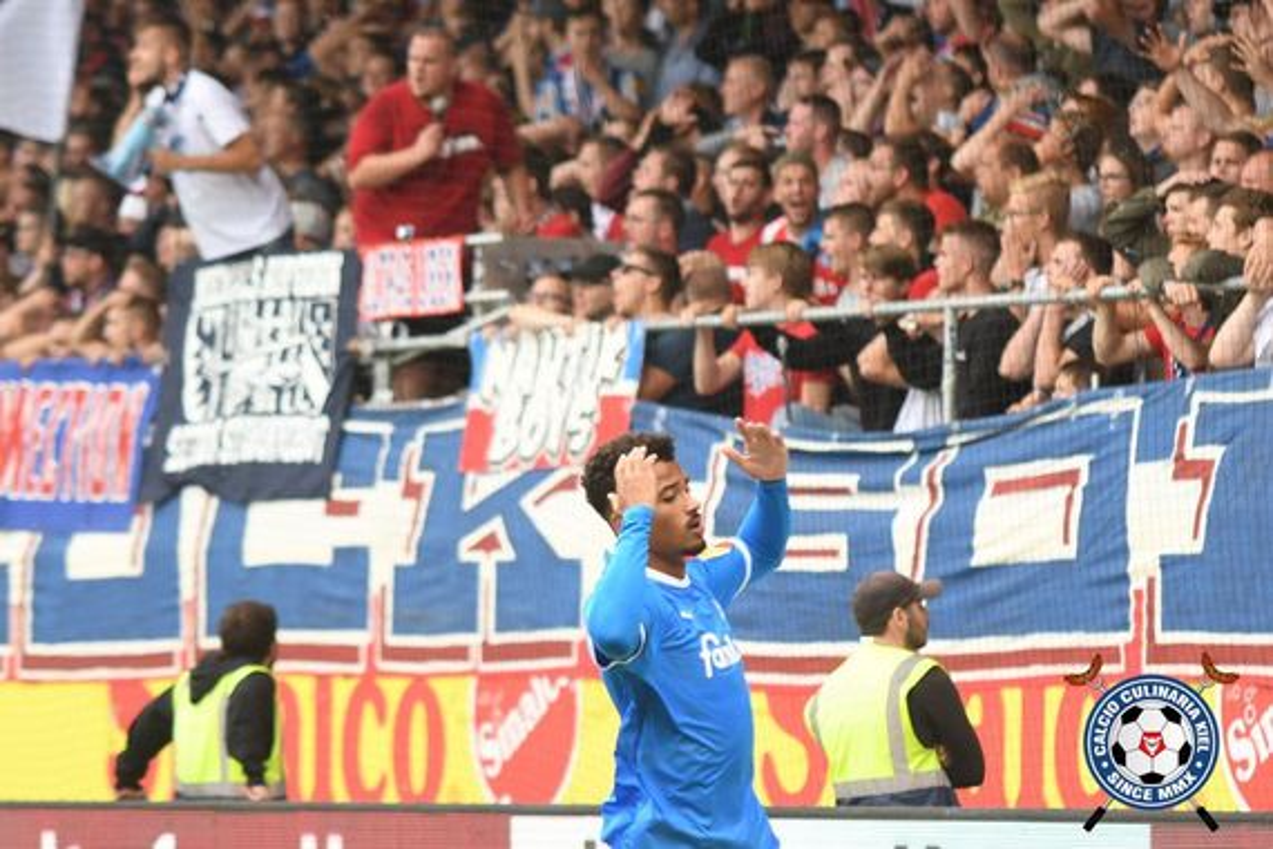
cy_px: 424
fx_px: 7160
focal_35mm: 202
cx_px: 636
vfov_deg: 6.8
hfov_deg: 10.2
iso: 500
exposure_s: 1/1600
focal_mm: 135
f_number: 2.8
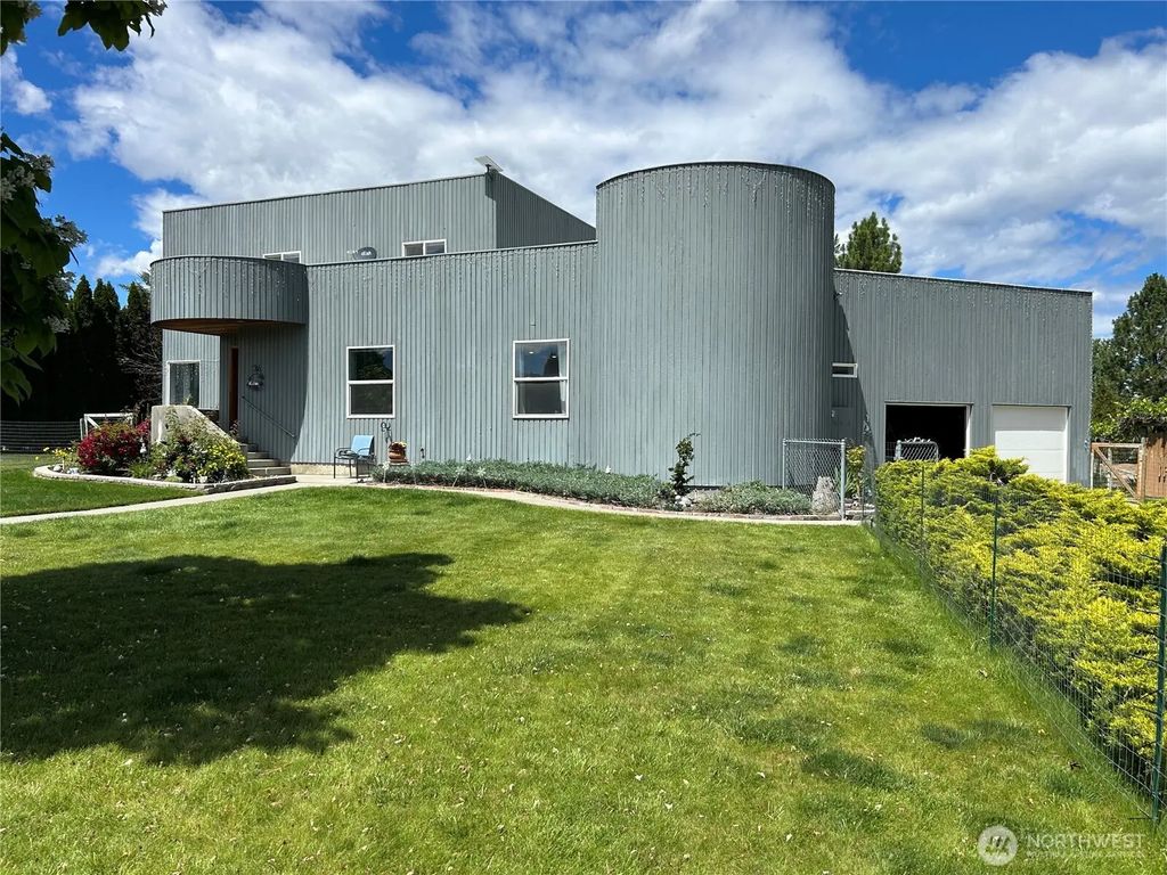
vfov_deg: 53.1
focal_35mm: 26
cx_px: 584
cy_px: 438
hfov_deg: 67.3
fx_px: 877
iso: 50
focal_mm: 5.7
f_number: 1.5
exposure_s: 1/5319
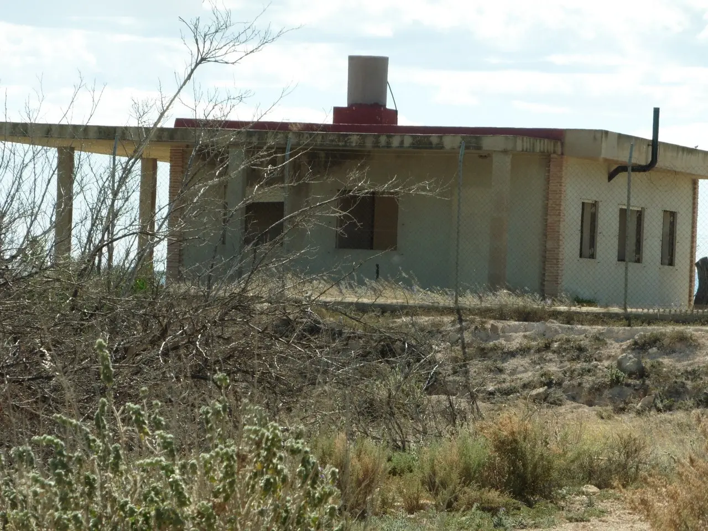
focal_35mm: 214
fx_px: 4377
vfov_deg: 6.9
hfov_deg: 9.2
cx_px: 354
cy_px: 266
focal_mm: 38.2
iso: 100
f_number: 5.6
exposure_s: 1/250
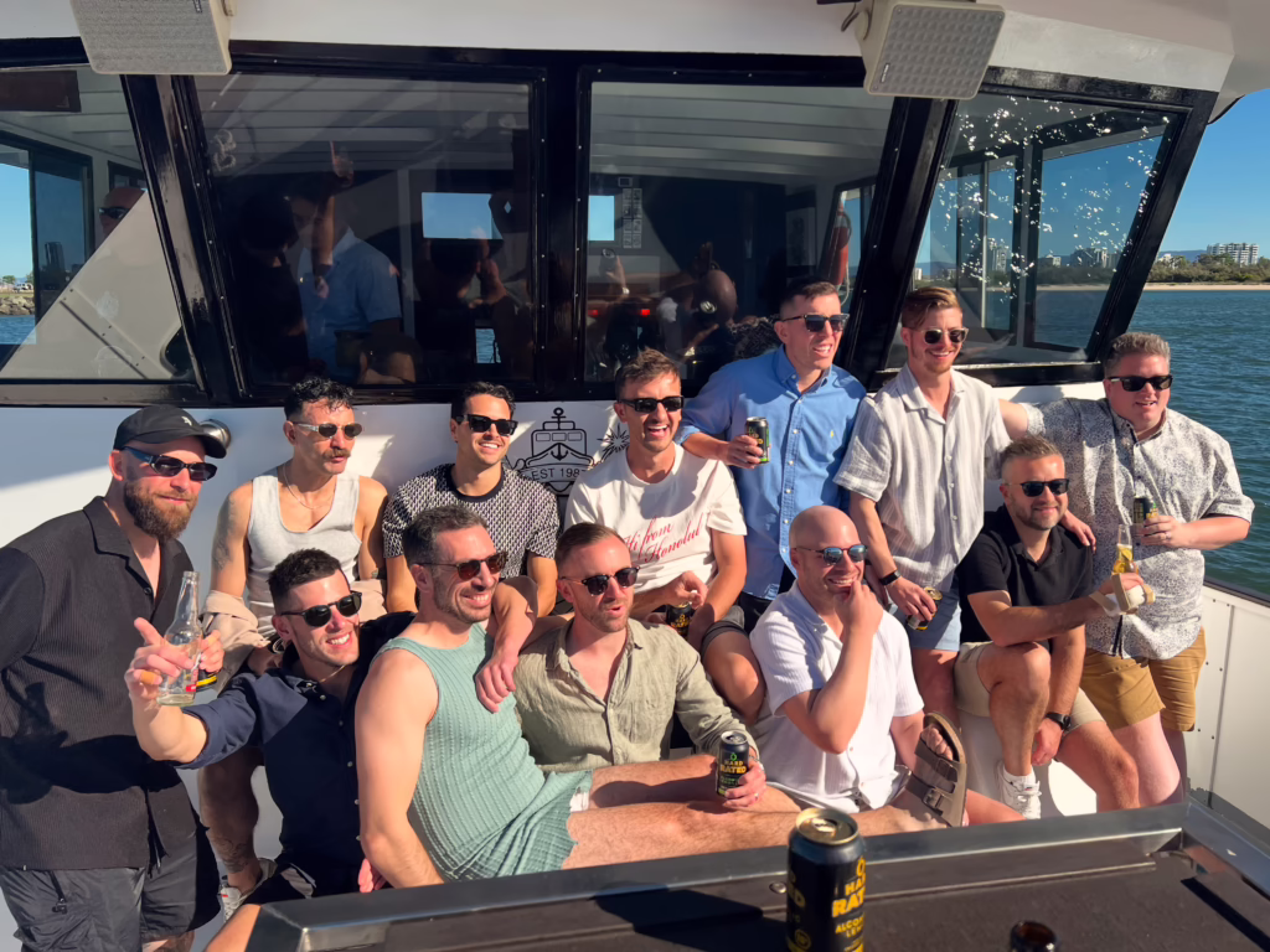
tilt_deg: -10.3
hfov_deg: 67.3
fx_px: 954
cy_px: 476
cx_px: 635
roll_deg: -0.5
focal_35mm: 26
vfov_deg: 53.1
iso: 50
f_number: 1.5
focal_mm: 5.7
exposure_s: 1/3356
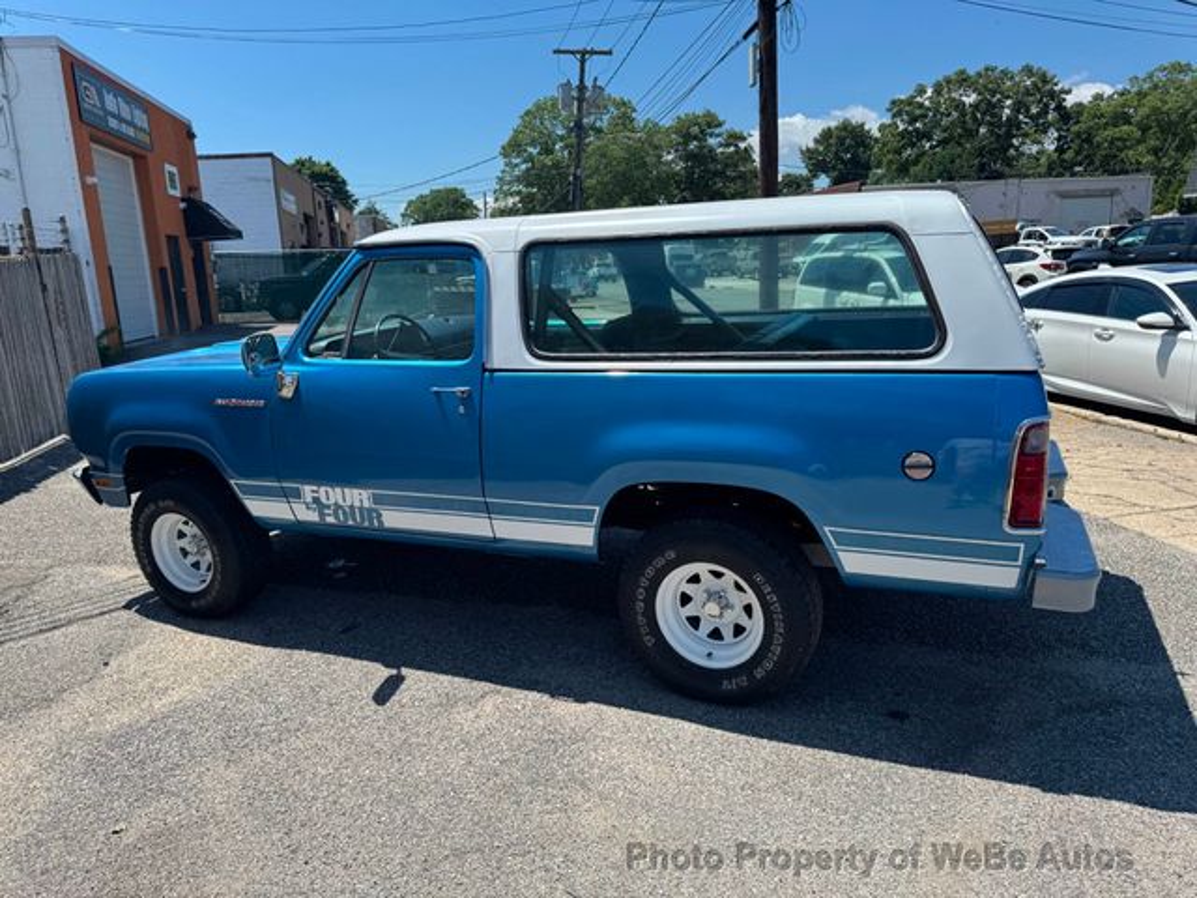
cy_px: 449
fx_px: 830
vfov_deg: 56.8
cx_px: 598
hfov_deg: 71.6
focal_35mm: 24
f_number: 1.78
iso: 80
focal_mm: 6.76
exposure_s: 1/3413
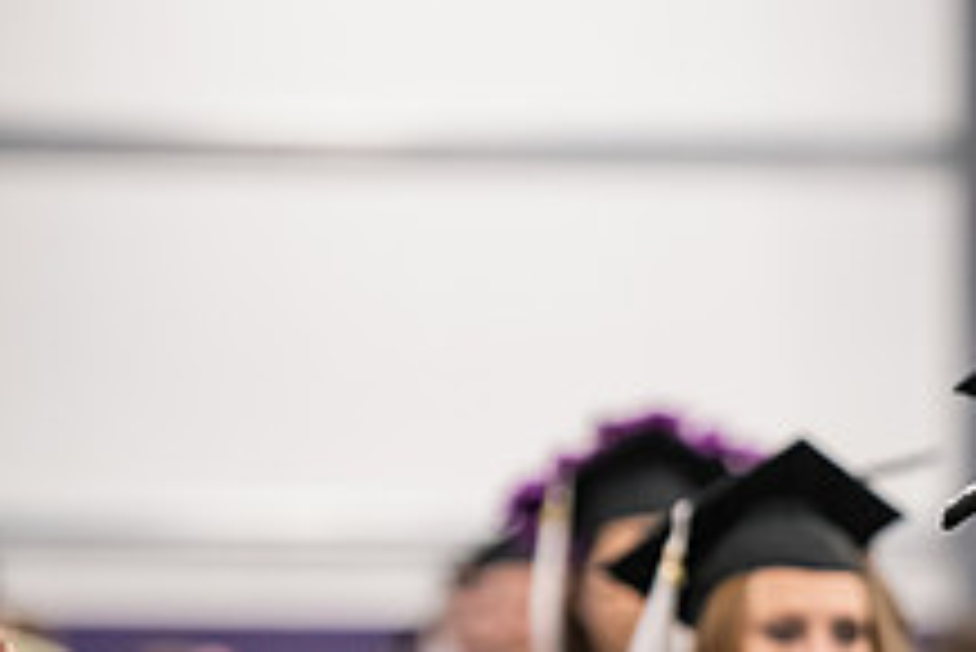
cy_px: 785
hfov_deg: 5.5
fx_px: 10146
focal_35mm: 374
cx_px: 1291
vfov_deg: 3.7
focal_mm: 140
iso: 3200
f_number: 3.2
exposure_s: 1/200
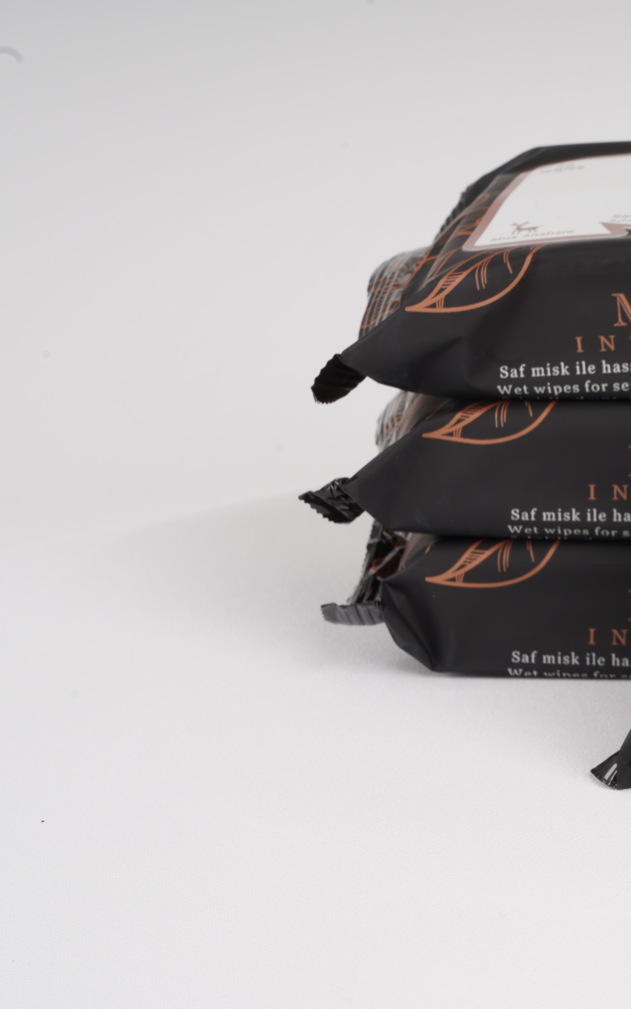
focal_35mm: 131
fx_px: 3604
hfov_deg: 9.8
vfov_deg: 15.9
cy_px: 503
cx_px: 862
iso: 100
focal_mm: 70
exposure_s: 1/160
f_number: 18
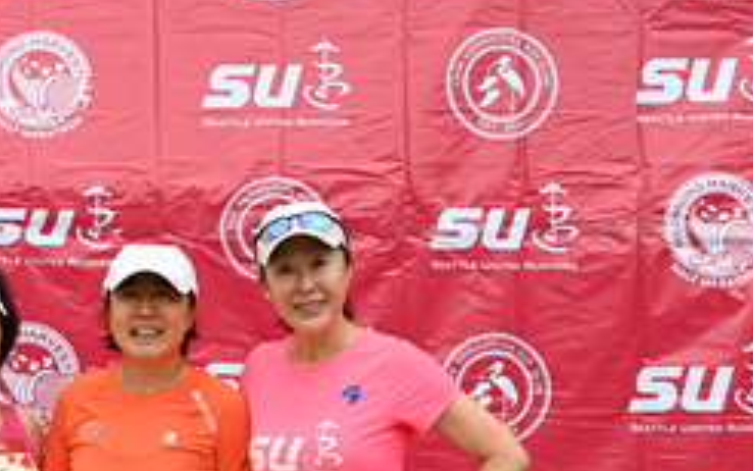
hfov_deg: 19.6
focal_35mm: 105
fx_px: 2156
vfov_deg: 12.4
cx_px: 132
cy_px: 424
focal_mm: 46
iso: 800
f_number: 5.3
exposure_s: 1/125
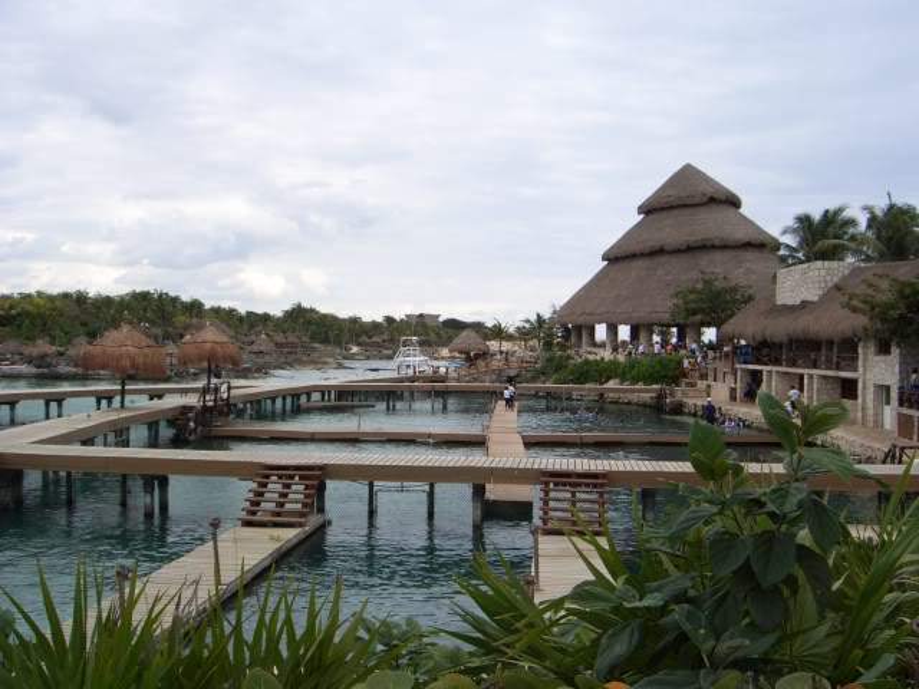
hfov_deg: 47.9
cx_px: 460
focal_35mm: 39
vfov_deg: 36.8
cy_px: 344
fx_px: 1035
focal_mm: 8
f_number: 4.8
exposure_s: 1/250
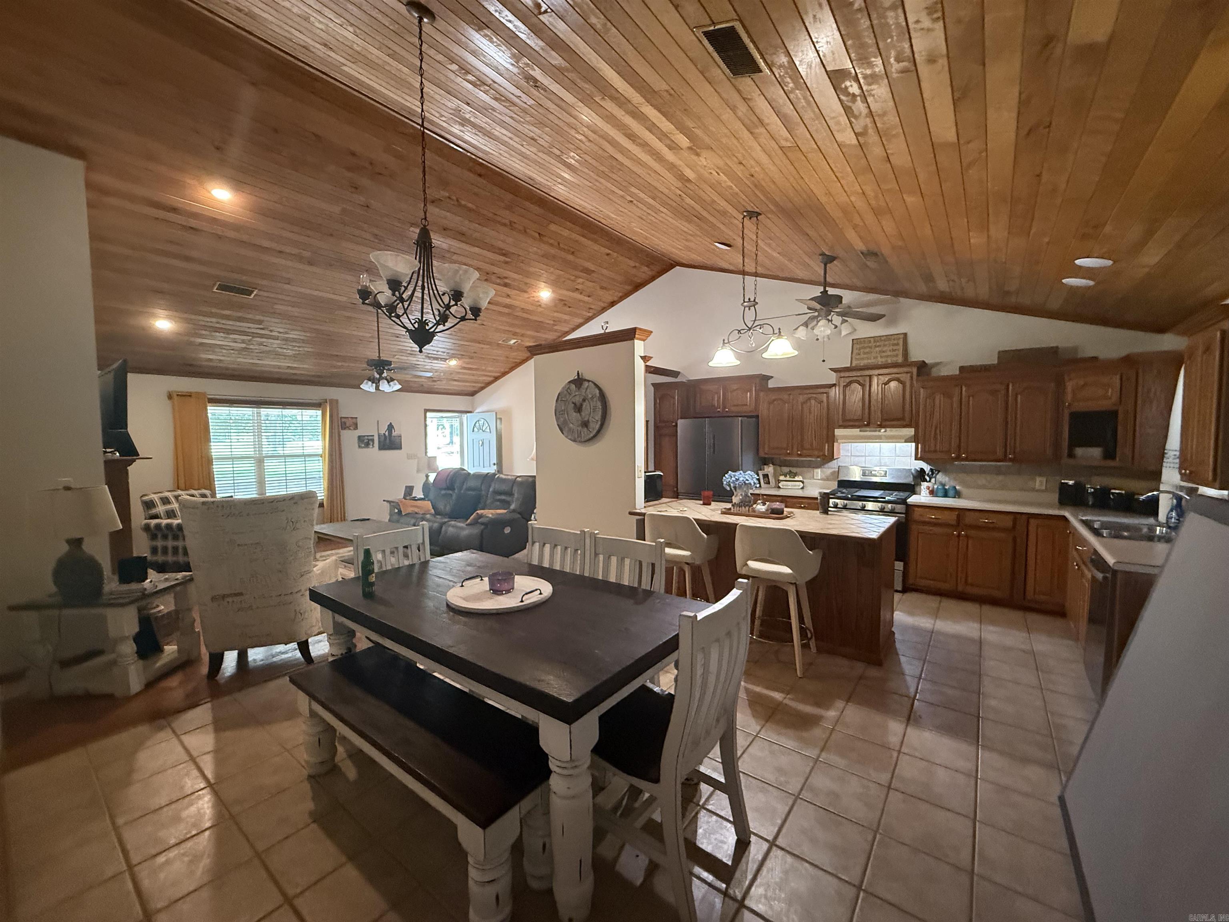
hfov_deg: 102.1
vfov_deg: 85.7
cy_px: 461
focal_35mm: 14
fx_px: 497
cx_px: 614
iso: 640
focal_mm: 2.22
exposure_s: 1/60
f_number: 2.2
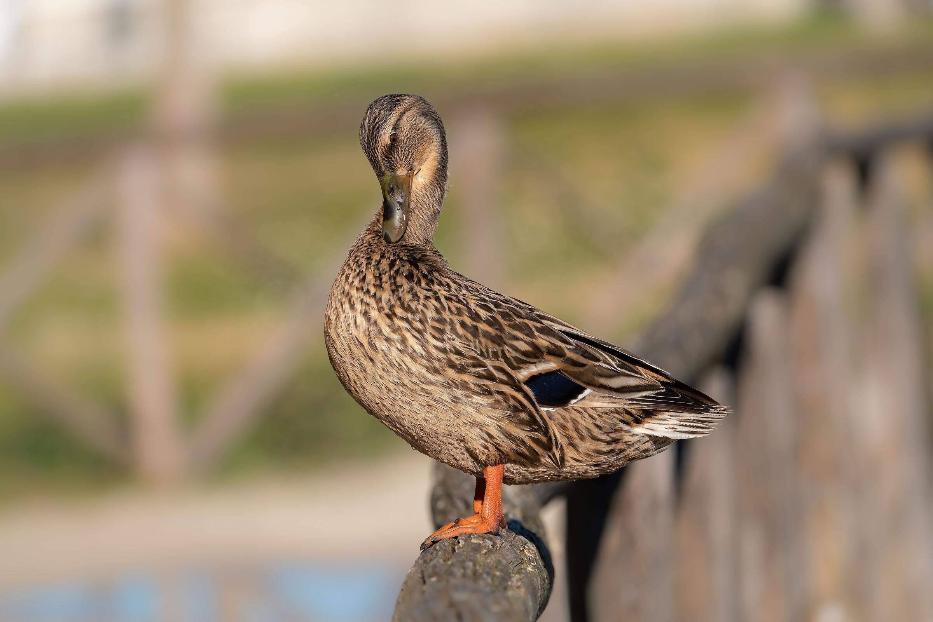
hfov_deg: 5.9
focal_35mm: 348
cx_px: 466
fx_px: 9020
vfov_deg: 4.0
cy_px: 311
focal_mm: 348
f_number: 8
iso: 320
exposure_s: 1/1000
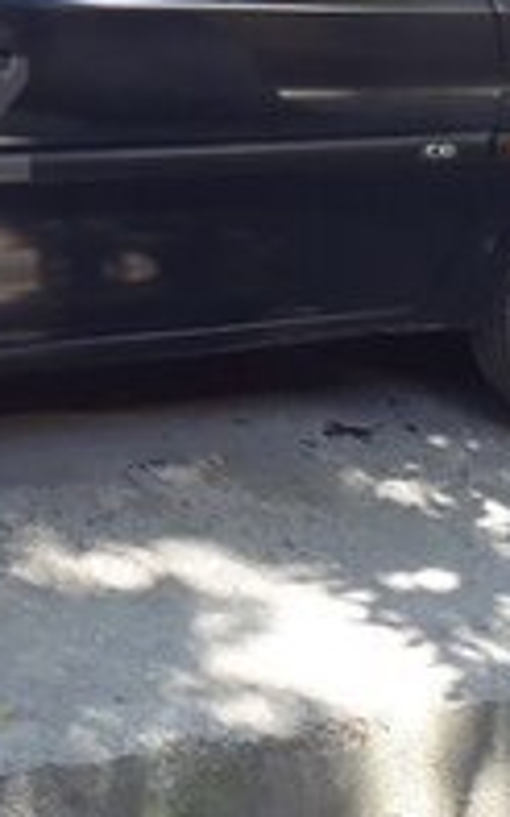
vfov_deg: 21.3
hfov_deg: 12.5
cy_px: 118
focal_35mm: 96
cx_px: -394
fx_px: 2136
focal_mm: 3.6
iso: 40
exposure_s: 1/112
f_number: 1.9
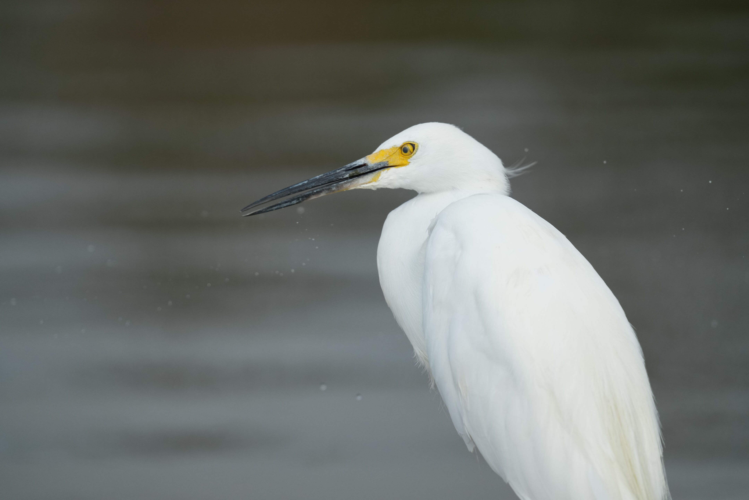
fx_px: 12482
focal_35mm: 600
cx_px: 374
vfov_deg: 2.3
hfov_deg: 3.4
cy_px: 250
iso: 640
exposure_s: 1/2500
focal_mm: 600
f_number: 5.6
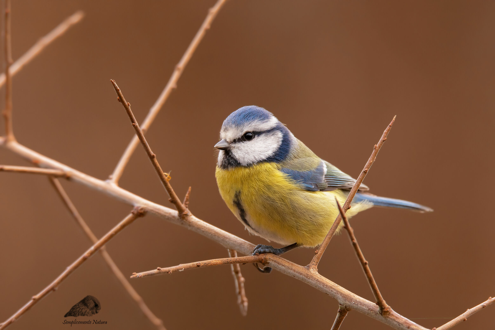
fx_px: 11343
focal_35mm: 825
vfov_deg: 1.7
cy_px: 165
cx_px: 248
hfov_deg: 2.5
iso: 800
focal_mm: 550
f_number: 8
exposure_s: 1/100
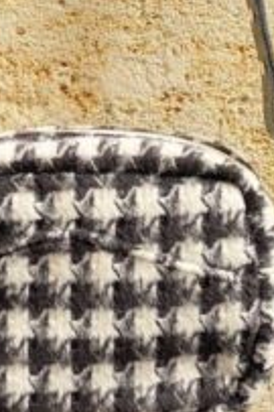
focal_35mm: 114
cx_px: 97
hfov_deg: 12.0
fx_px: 1304
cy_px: 105
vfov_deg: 17.9
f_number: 2
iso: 20
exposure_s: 1/291
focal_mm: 6
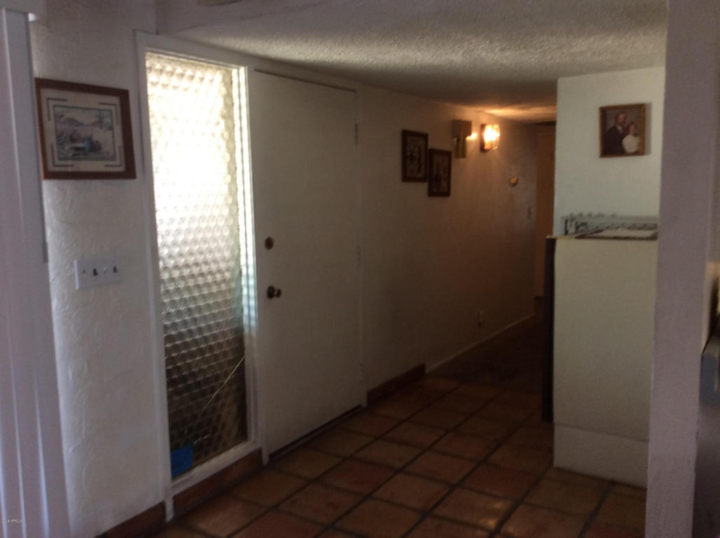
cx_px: 360
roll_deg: +0.8
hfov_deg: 56.9
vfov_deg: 44.1
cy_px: 269
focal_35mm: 32
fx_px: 665
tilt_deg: -6.1
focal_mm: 3.3
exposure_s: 1/24
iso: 64
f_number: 2.4
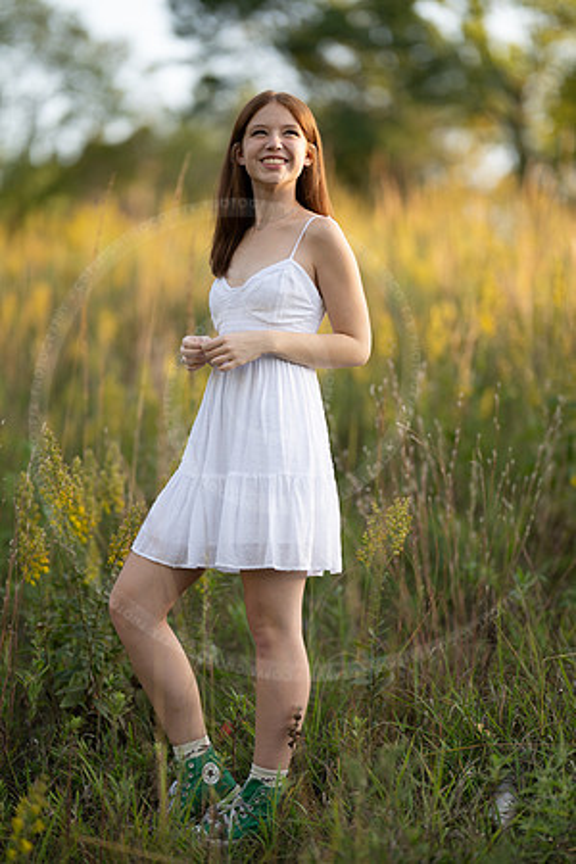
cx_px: 288
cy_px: 432
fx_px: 2040
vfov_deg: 23.9
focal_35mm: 85
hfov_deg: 16.1
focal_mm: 85
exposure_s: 1/1600
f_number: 1.2
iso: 100
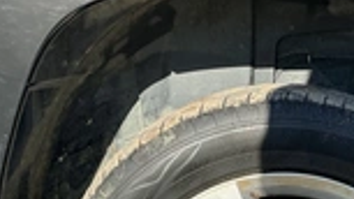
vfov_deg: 14.4
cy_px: 268
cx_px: 282
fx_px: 751
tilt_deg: -17.9
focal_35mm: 80
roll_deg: -0.9
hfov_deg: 26.1
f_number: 1.8
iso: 25
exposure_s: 1/700
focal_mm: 3
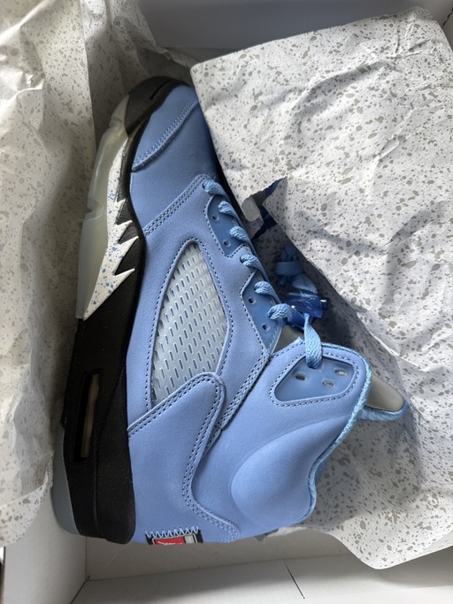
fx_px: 419
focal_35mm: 24
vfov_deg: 71.6
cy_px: 302
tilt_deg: -78.5
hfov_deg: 56.8
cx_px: 226
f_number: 1.78
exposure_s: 1/121
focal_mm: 6.76
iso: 64
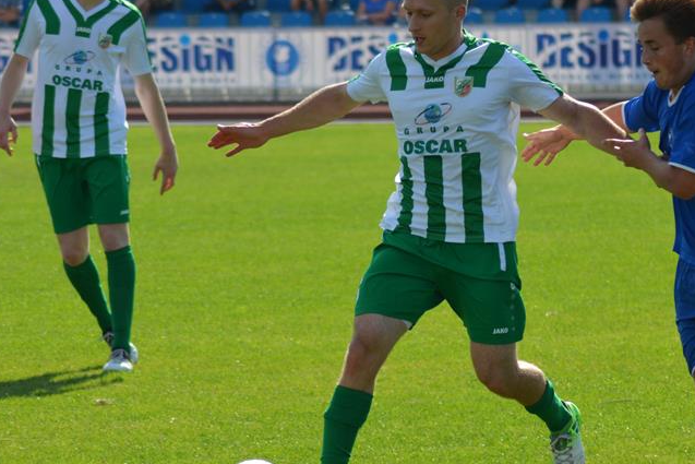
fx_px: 7681
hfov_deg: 5.2
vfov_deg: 3.5
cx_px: 421
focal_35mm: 398
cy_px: 278
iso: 400
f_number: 5.6
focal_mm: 165
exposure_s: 1/1600
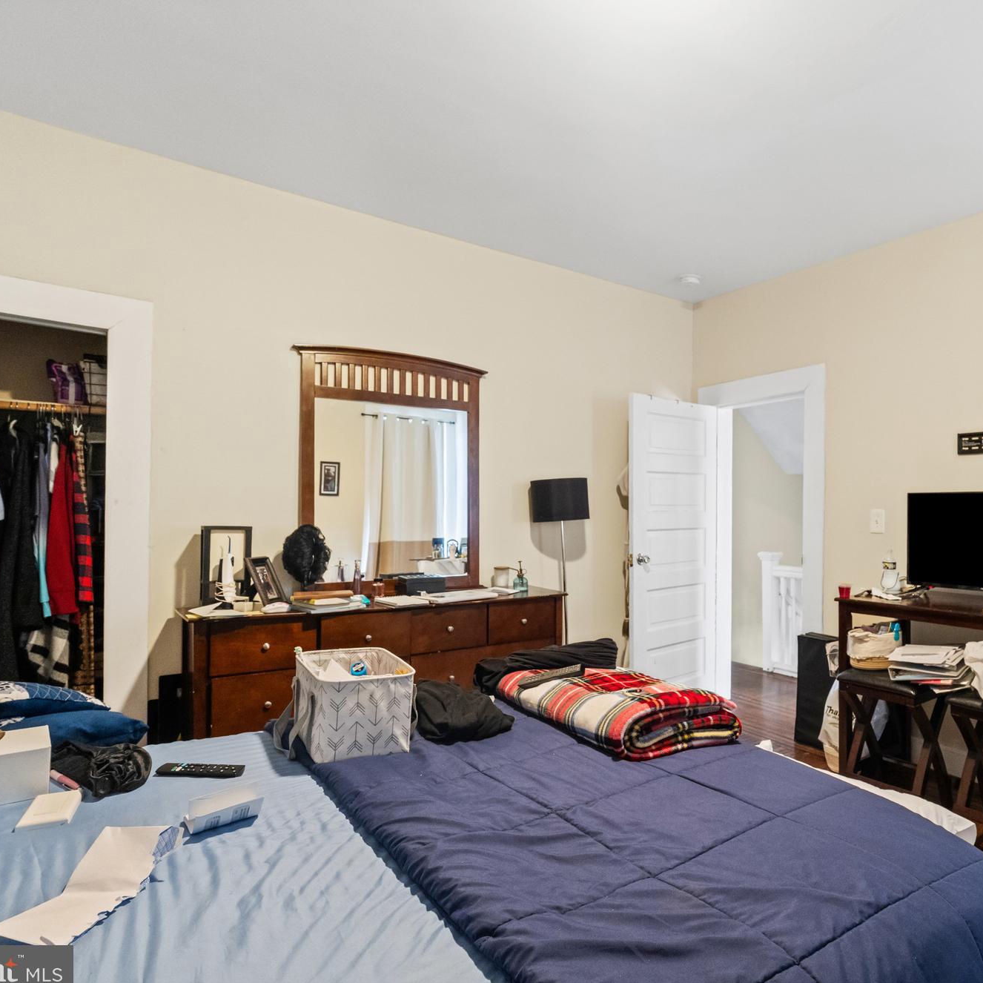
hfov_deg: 69.7
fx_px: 675
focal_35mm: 21
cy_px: 494
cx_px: 668
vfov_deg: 72.1
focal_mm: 16
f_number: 6.3
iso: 2500
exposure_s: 1/15
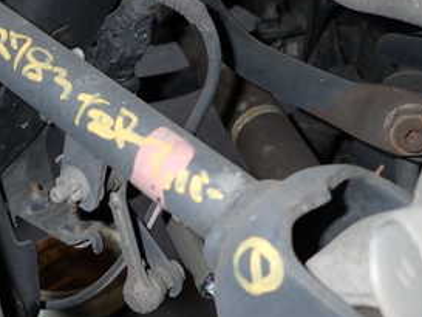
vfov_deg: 26.5
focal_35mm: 55
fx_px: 671
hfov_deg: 34.3
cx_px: 116
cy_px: 192
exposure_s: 1/30
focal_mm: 4.5
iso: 200
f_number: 5.6
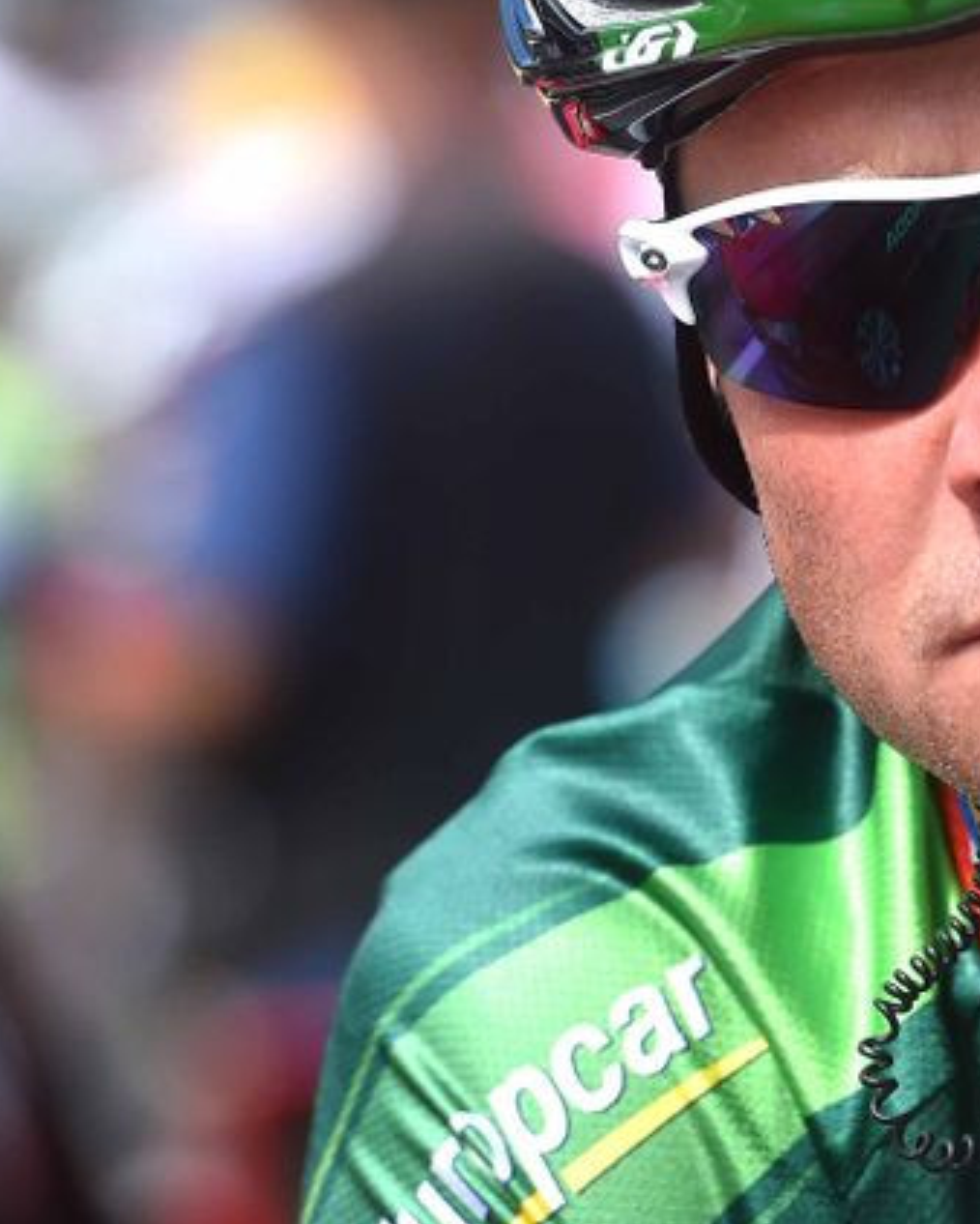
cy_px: 390
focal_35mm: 533
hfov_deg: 2.9
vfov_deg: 3.6
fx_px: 19310
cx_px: 1209
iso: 320
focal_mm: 200
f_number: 5
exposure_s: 1/1250
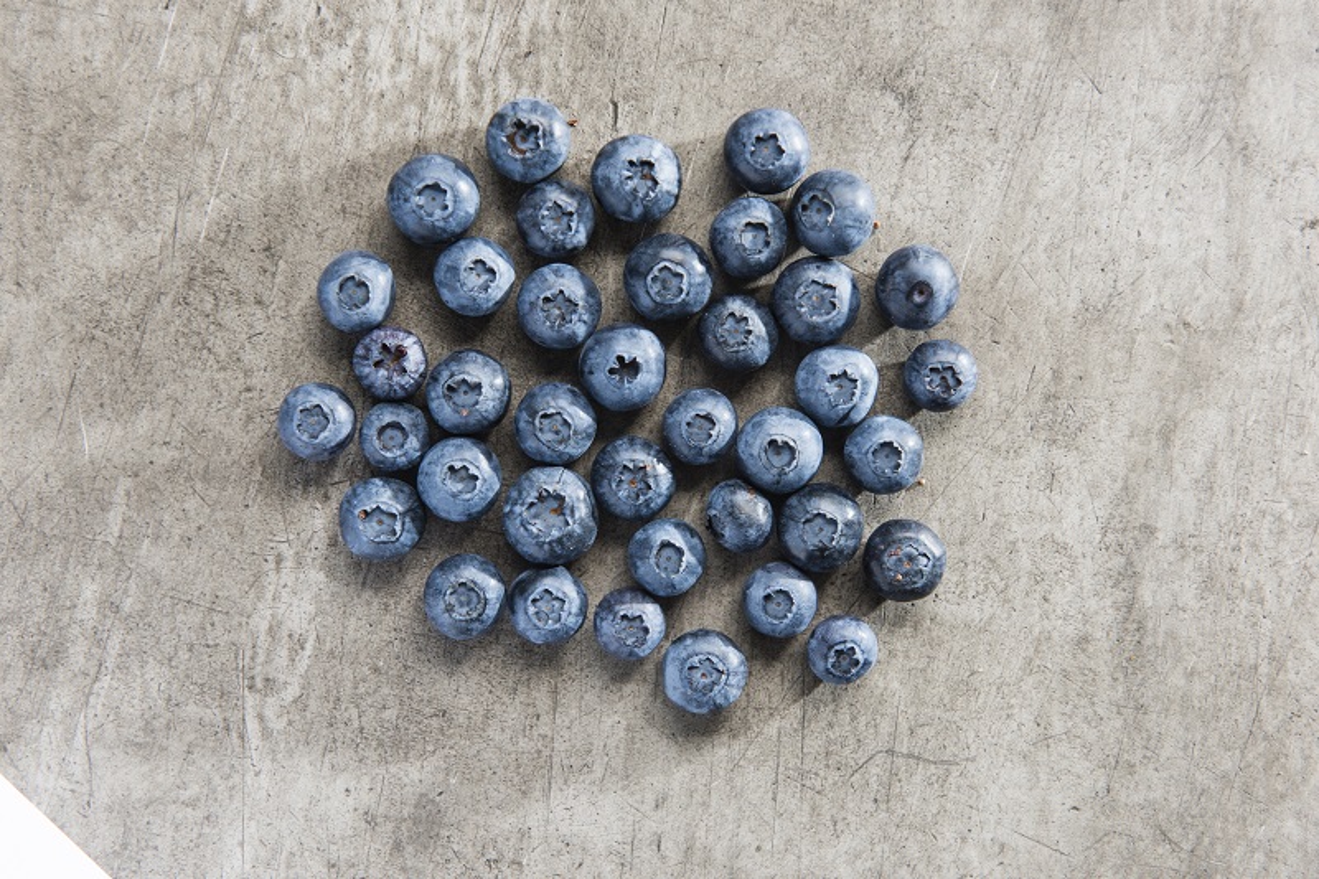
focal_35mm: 70
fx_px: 2564
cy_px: 440
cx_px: 660
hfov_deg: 28.8
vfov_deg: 19.4
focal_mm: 70
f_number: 9
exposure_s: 1/100
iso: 320
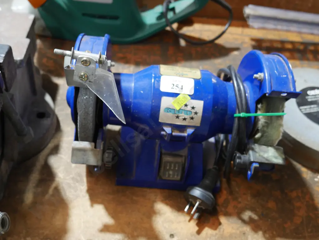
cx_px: 160
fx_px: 369
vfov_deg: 36.0
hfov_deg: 46.8
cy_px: 120
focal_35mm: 40
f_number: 4.5
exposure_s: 1/60
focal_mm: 20
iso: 1250
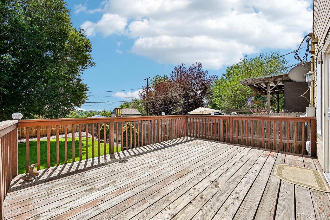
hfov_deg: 104.3
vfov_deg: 81.2
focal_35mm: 14
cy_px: 110
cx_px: 165
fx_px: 128
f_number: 10
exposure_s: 1/125
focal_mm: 14
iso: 64
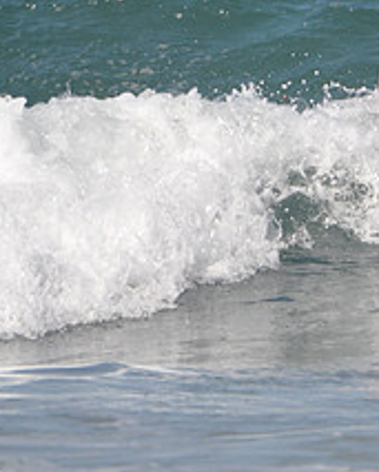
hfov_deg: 0.7
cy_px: 154
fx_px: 29395
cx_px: 610
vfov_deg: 0.9
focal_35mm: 2101
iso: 400
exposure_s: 1/1600
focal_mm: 550
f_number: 5.6
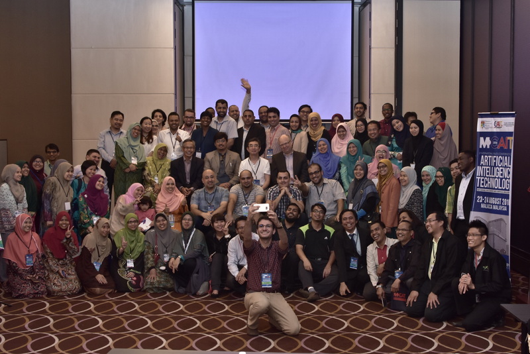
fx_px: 773
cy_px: 177
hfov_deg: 37.8
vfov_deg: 25.8
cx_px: 265
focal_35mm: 52
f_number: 6.3
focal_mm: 35
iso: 1000
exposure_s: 1/50
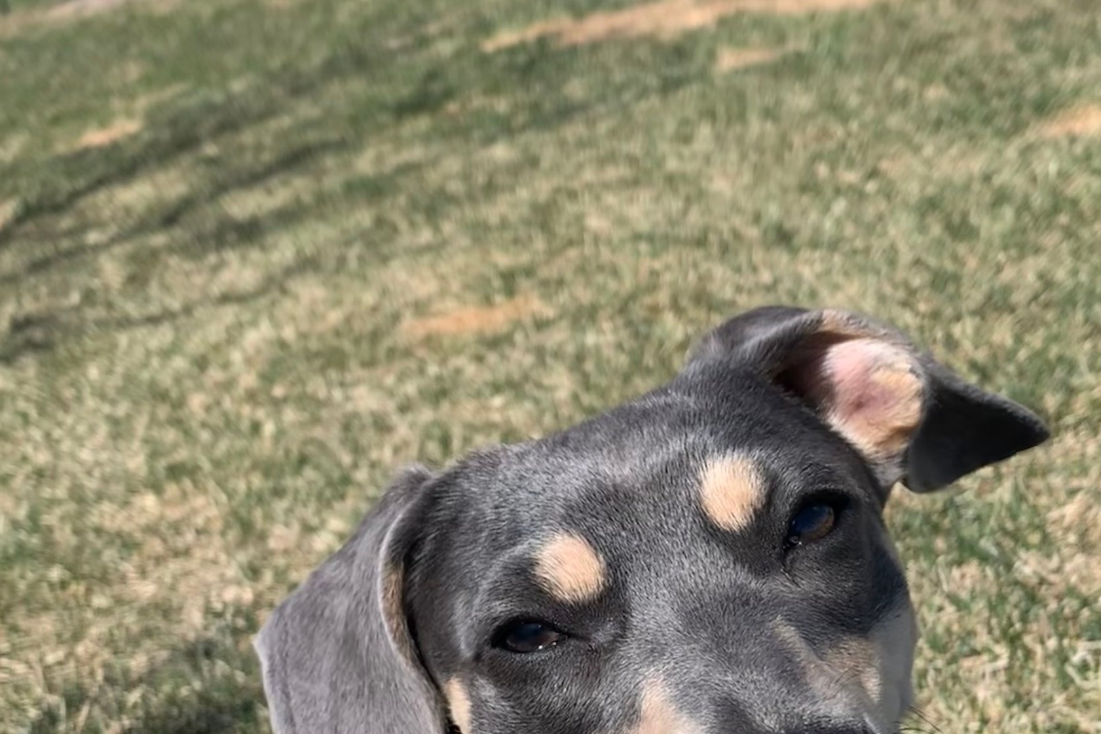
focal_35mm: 48
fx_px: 1468
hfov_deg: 41.0
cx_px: 640
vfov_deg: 26.8
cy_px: 697
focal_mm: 4.25
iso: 25
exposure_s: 1/2257
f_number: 1.8
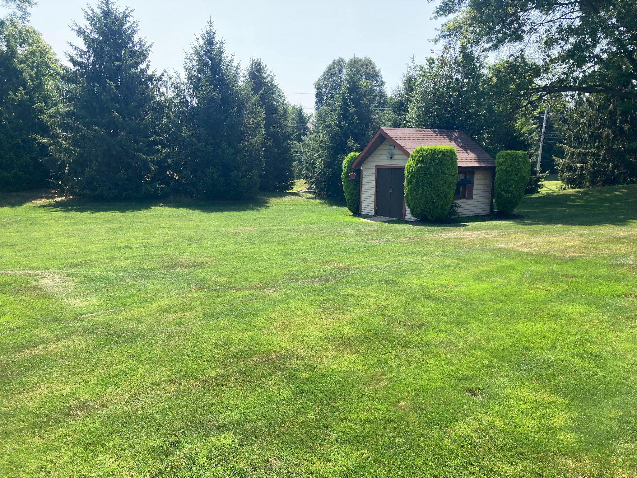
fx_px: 515
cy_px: 239
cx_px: 318
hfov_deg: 63.4
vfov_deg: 49.7
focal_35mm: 28
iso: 20
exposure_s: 1/750
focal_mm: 3.99
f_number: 1.8
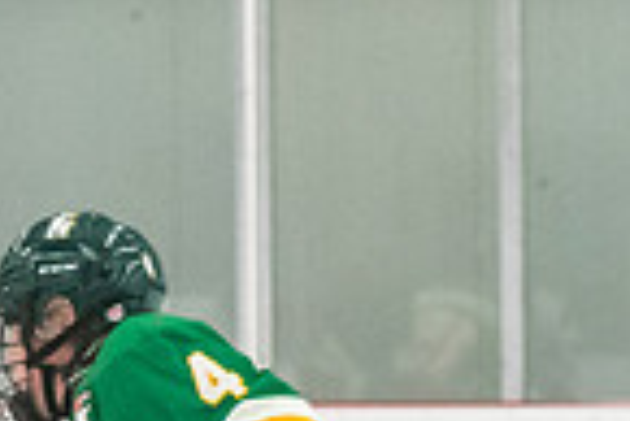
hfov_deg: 3.2
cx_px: 276
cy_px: 796
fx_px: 11421
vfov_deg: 2.1
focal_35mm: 652
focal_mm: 86
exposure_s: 1/800
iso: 3200
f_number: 2.8
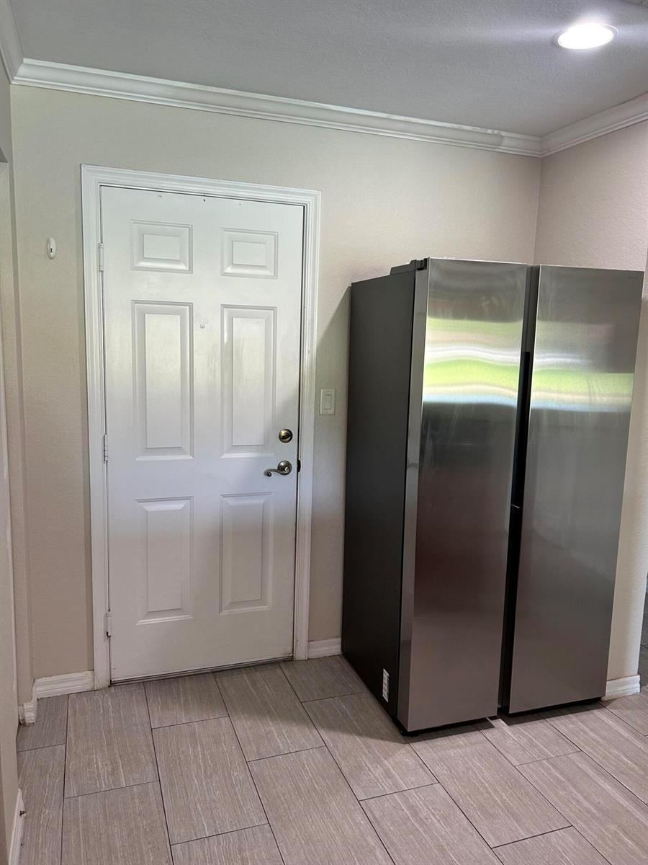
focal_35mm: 26
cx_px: 324
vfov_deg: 67.3
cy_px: 432
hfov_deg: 53.1
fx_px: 649
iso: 125
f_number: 1.5
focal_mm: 5.7
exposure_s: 1/60
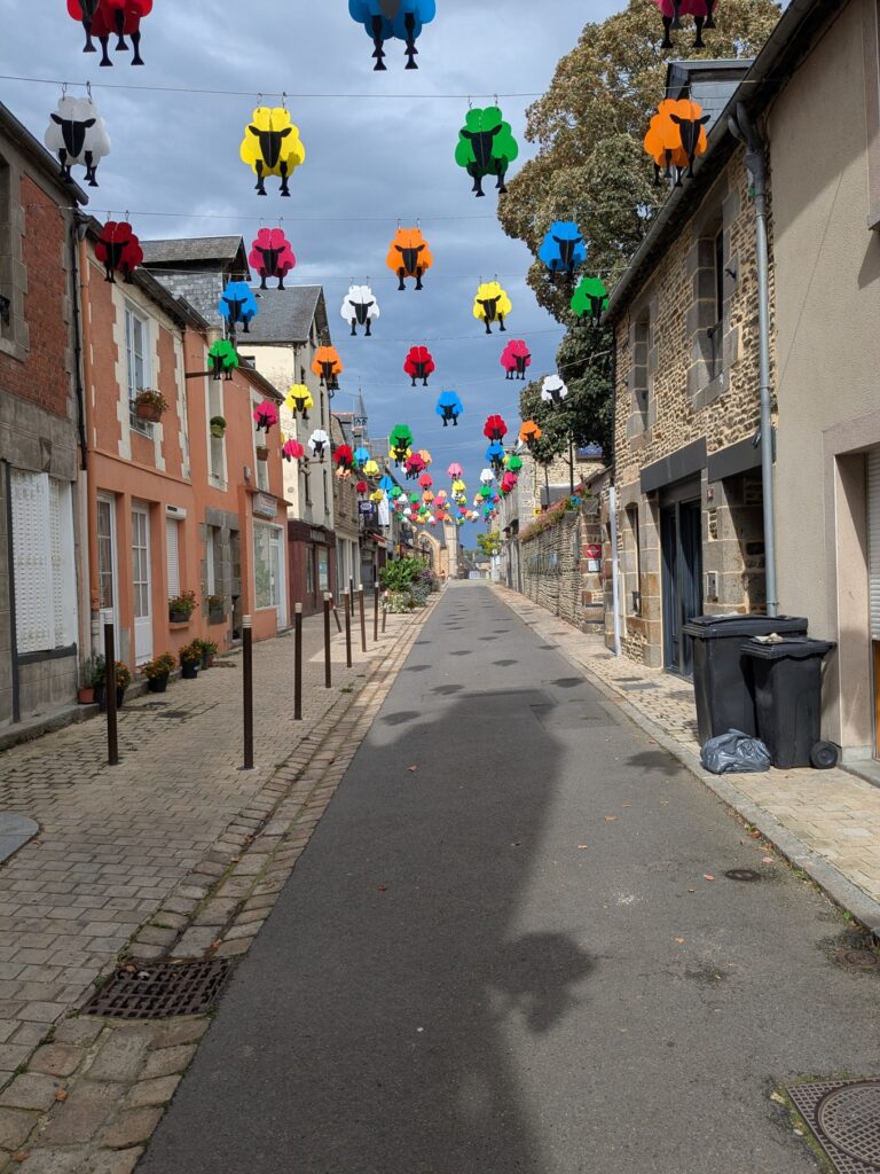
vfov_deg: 65.3
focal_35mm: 27
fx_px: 915
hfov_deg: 51.4
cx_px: 440
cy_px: 587
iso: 65
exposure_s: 1/3344
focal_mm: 4.38
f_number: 1.73
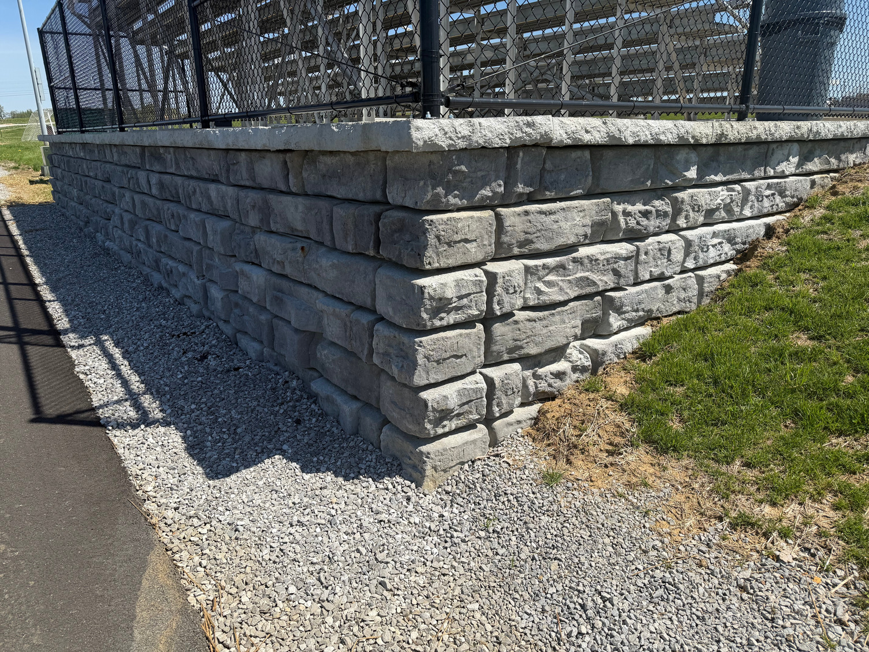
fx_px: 602
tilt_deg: -17.1
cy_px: 326
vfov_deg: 56.8
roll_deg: +0.8
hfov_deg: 71.6
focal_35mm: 24
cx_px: 434
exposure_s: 1/5319
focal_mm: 6.76
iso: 80
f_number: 1.78
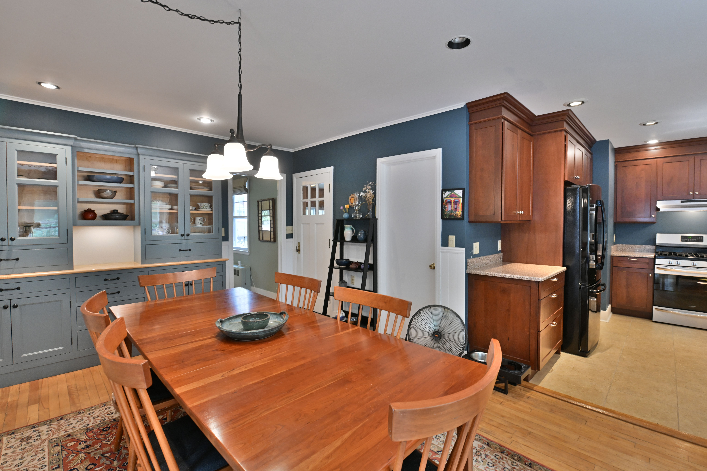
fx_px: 295
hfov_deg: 100.4
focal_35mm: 15
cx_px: 354
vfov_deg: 77.3
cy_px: 236
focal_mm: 15
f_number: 8
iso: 1600
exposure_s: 1/30
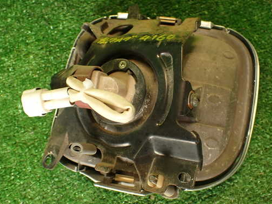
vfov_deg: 39.7
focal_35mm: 36
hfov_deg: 51.3
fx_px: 283
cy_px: 102
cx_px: 145
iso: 200
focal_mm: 5.4
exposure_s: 1/40
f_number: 2.3
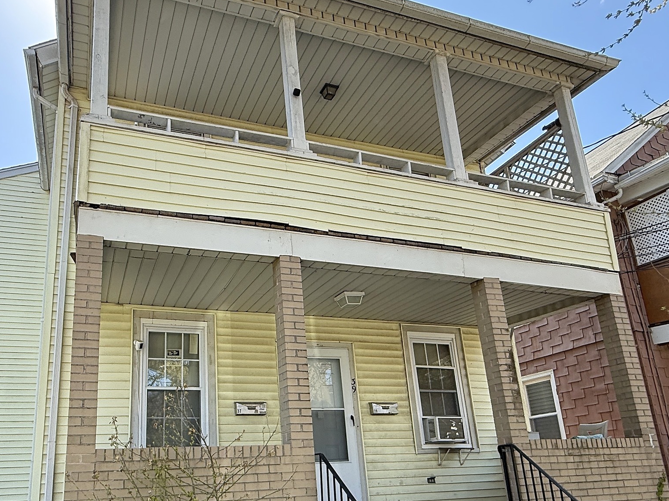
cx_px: 261
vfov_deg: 48.9
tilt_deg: +14.5
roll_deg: +3.0
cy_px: 331
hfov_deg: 62.8
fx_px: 541
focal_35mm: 28
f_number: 2.2
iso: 64
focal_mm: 2.22
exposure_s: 1/679
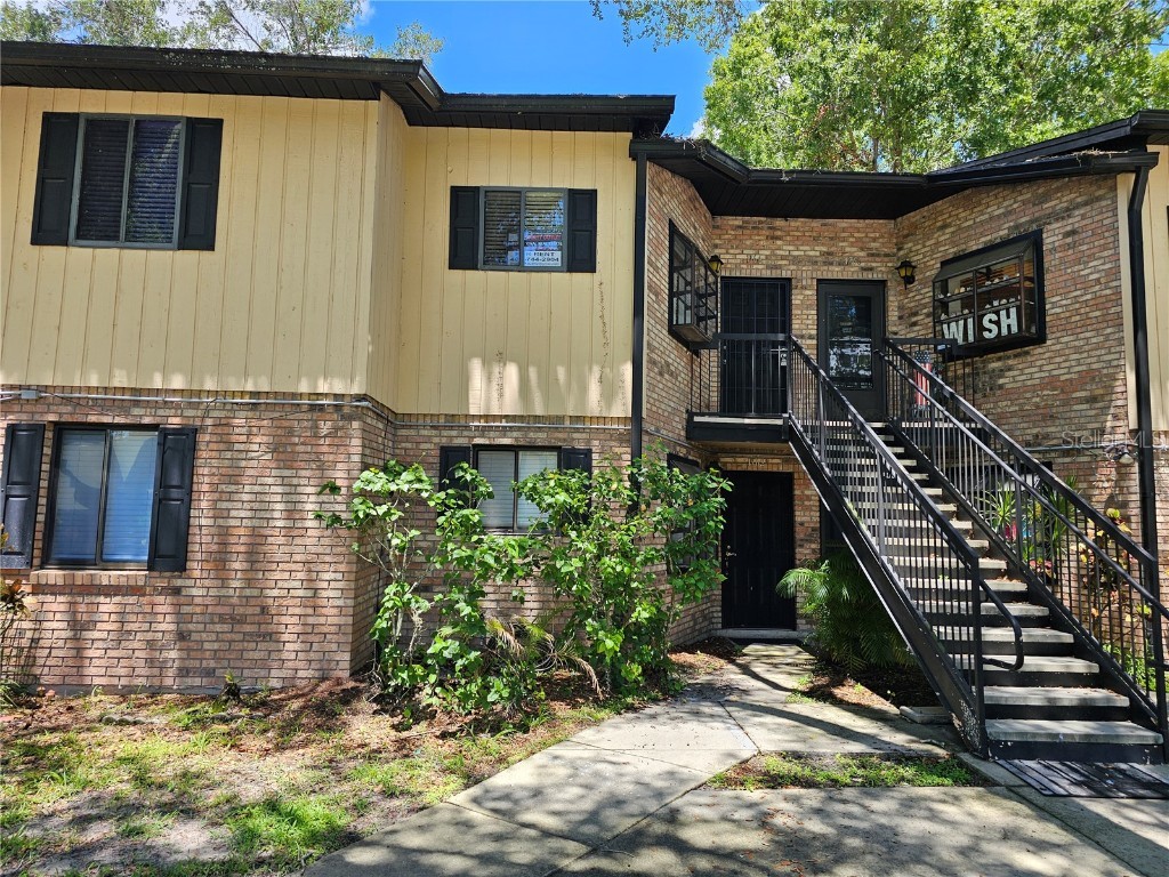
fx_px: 777
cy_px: 438
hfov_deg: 73.9
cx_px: 584
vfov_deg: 58.9
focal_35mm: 23
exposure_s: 1/173
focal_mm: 6.3
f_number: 1.7
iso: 10
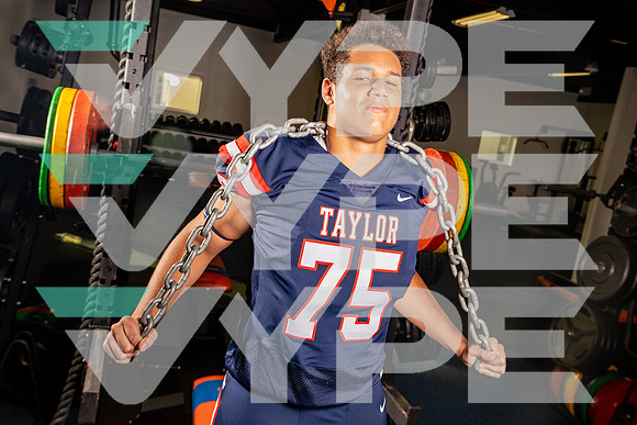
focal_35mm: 36
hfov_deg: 53.1
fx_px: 637
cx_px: 318
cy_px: 212
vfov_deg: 36.9
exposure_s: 1/500
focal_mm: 36
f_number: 5.6
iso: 320
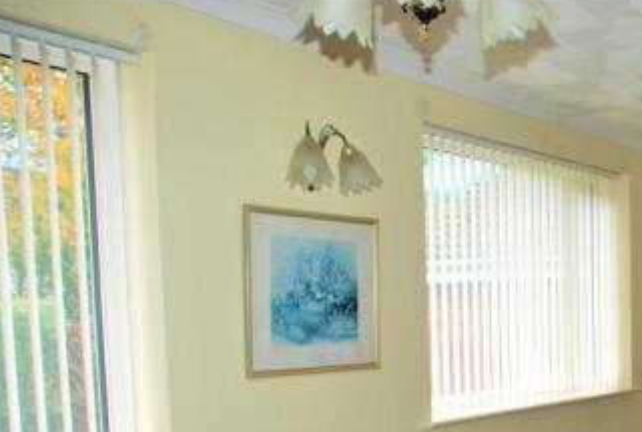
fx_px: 983
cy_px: 427
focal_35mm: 55
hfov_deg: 33.2
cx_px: 636
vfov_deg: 23.7
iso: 200
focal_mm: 18
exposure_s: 1/60
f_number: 3.5
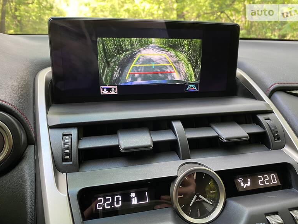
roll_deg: -0.6
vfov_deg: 51.4
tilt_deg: -20.4
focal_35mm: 27
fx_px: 233
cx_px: 153
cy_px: 116
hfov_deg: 65.3
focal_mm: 4.2
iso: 160
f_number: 1.8
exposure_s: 1/50
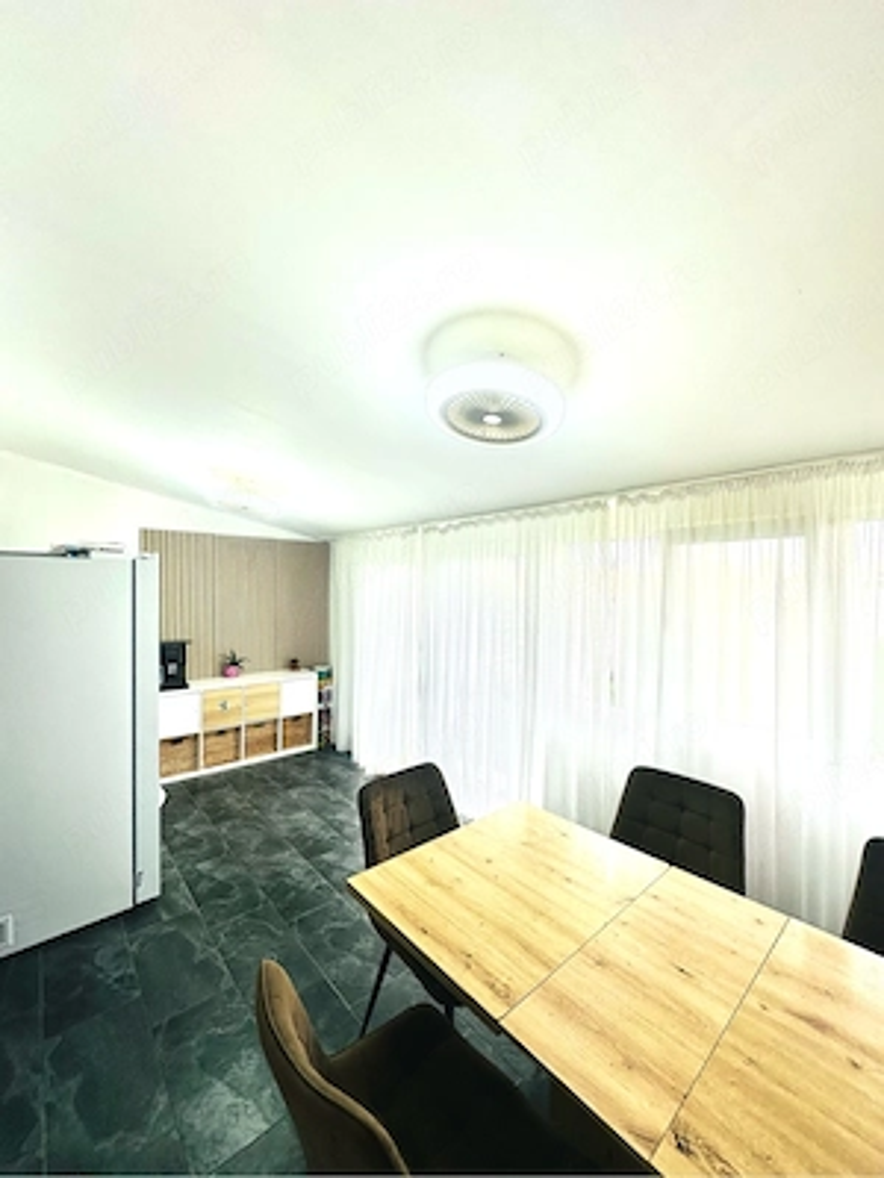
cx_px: 442
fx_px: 477
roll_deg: -0.6
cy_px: 589
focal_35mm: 14
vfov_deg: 102.1
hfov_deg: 85.7
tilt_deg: +2.3
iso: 50
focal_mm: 2.22
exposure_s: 1/99
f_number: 2.2
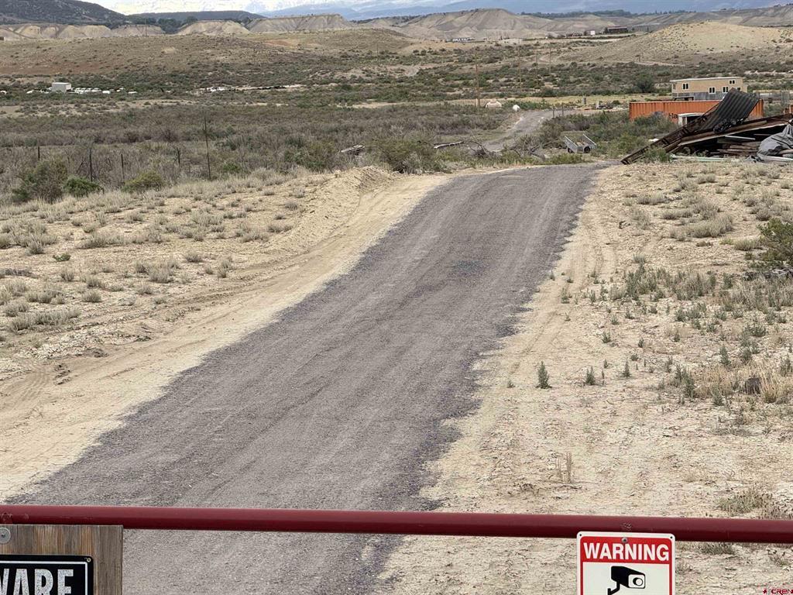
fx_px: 2749
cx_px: 396
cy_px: 298
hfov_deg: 16.4
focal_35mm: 120
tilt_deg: -3.0
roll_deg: +2.9
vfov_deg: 12.3
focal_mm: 15.66
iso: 64
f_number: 2.8
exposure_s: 1/1227
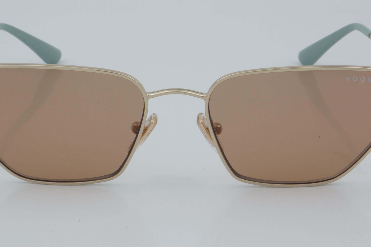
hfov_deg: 19.0
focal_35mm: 108
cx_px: 177
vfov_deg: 12.7
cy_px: 107
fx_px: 1109
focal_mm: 55
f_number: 32
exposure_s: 1/4
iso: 100
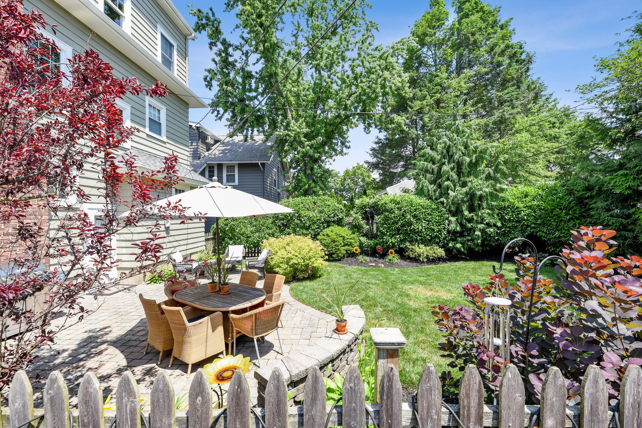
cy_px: 214
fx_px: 250
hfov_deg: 104.3
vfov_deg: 81.2
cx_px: 321
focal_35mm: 14
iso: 400
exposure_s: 1/400
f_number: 8
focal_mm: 14
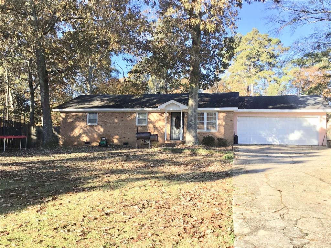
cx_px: 166
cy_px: 124
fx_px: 296
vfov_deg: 45.4
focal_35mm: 31
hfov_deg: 58.4
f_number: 2.4
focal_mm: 3.3
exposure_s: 1/384
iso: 25
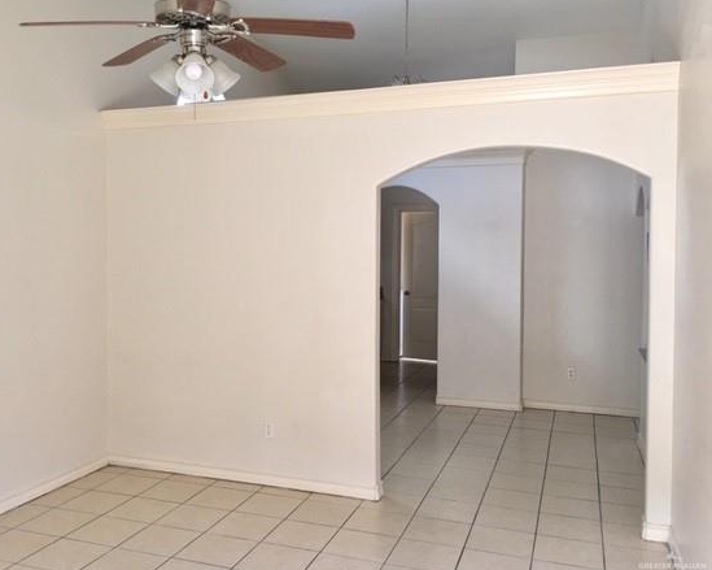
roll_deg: -1.0
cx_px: 298
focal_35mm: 33
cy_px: 271
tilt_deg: -1.3
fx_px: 695
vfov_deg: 44.5
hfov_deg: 54.0
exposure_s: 1/40
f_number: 2.2
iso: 25
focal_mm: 4.15
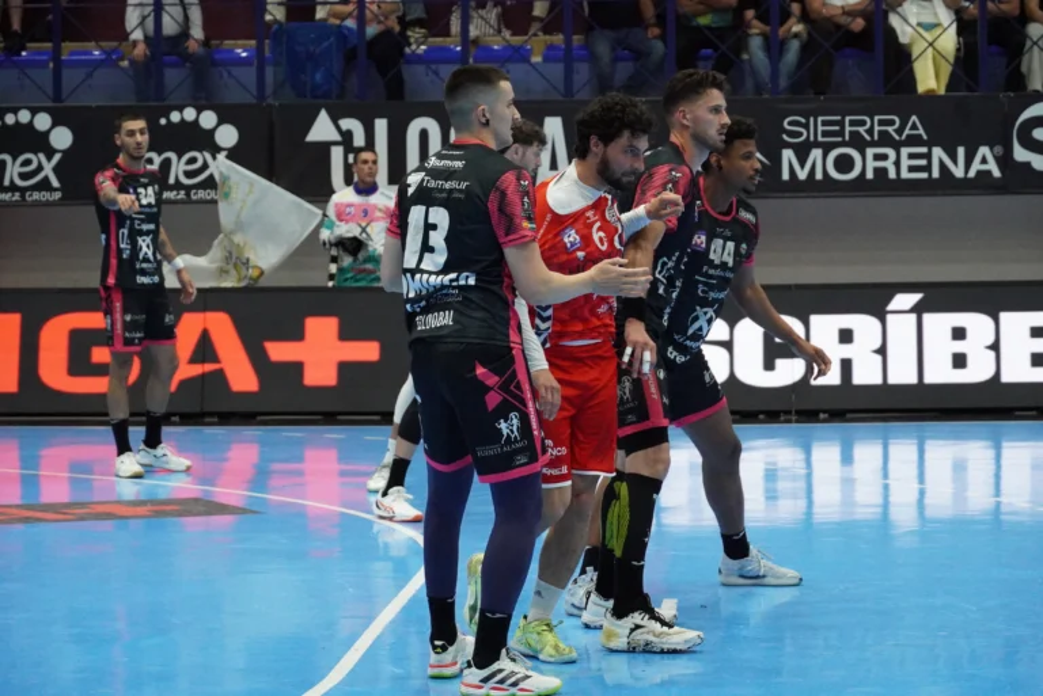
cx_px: 522
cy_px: 348
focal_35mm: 117
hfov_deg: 17.5
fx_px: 3392
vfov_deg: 11.7
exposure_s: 1/800
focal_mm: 78
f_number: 5.6
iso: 6400
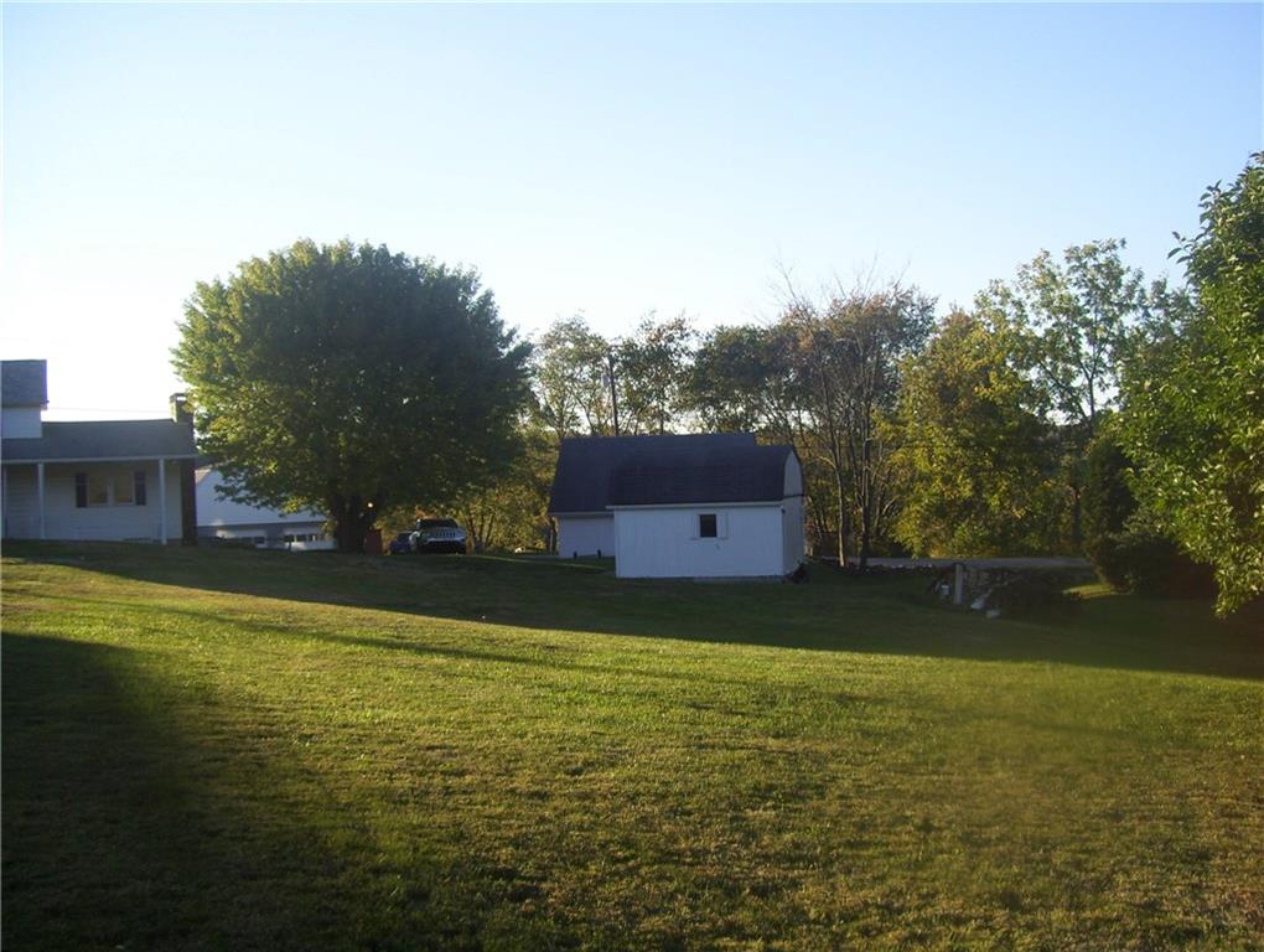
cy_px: 476
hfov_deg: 51.3
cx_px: 632
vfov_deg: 39.7
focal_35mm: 36
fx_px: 1316
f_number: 2.7
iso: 80
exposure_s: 1/500
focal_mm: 6
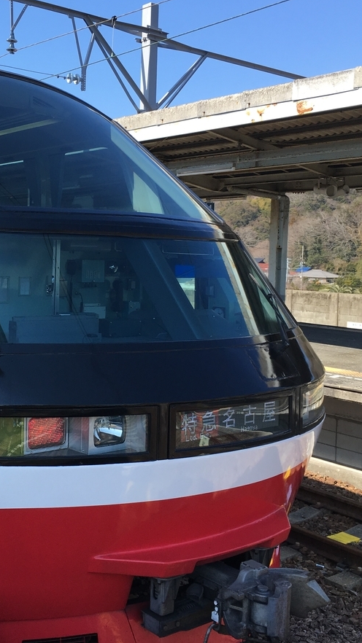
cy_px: 300
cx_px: 70
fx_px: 734
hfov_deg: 27.1
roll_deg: -1.4
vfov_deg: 47.3
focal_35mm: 43
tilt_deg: -4.1
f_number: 2.2
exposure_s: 1/732
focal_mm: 4.15
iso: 25
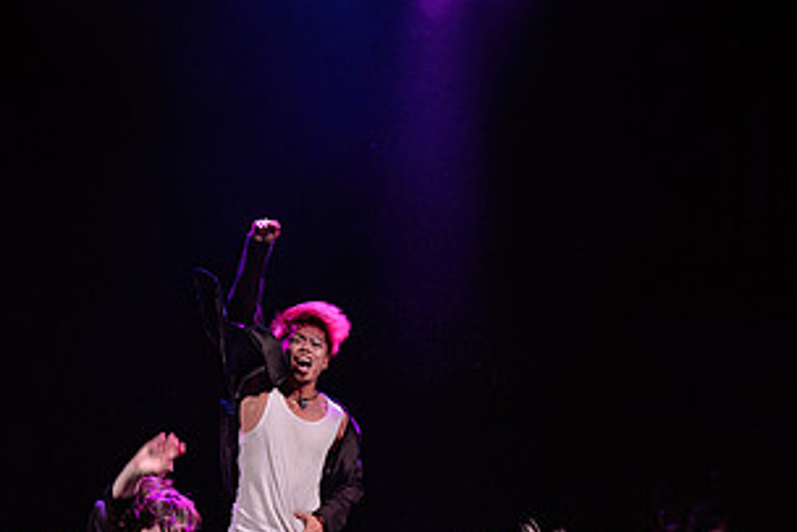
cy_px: 428
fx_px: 4563
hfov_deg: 10.0
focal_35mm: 206
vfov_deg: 6.7
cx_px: 414
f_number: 2.8
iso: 1600
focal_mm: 105
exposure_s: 1/250
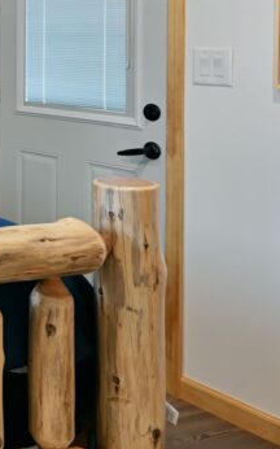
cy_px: 55
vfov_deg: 32.5
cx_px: -360
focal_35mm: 60
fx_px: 733
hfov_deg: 15.0
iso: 100
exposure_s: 1/4
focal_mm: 17
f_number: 5.6
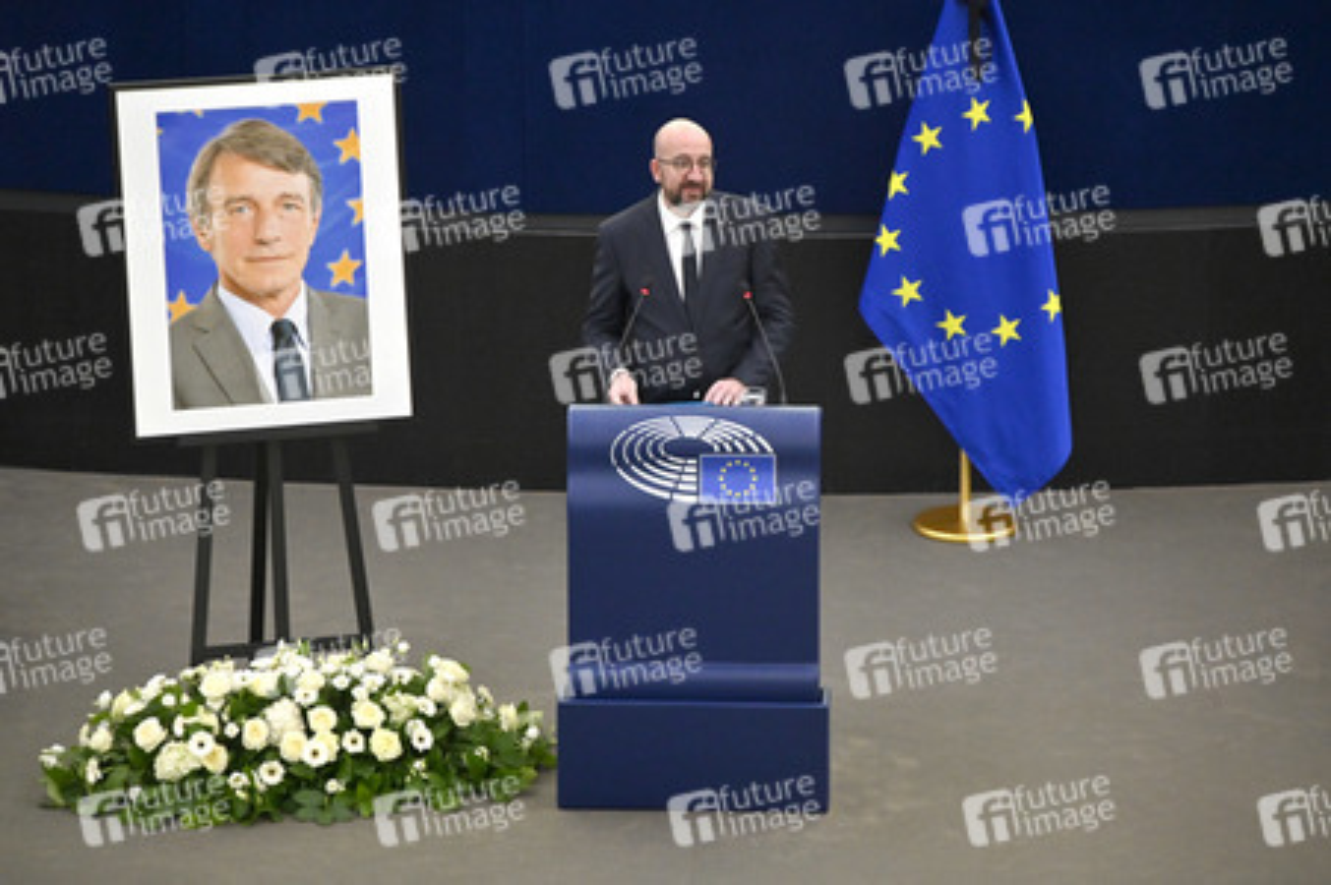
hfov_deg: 7.6
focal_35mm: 270
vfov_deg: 5.1
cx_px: 666
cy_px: 442
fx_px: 9975
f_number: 6
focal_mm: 270
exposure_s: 1/320
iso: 2500
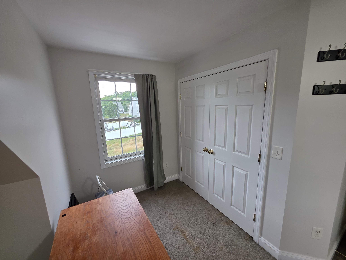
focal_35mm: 13
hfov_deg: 106.2
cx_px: 173
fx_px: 130
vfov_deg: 89.9
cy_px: 130
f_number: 1.9
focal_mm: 2.2
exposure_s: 1/120
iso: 125
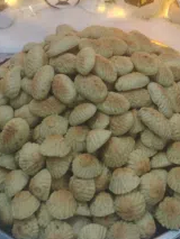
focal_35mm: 45
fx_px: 312
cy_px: 45
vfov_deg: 40.2
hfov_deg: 32.1
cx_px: 111
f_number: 1.75
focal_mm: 5.25
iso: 747
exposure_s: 1/33.3
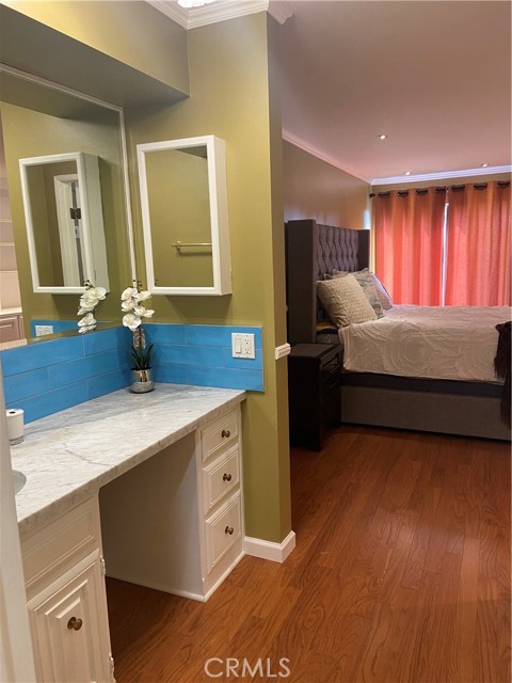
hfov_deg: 53.1
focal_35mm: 26
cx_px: 256
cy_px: 342
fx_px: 513
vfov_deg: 67.3
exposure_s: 1/60
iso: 160
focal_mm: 4.25
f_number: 1.8
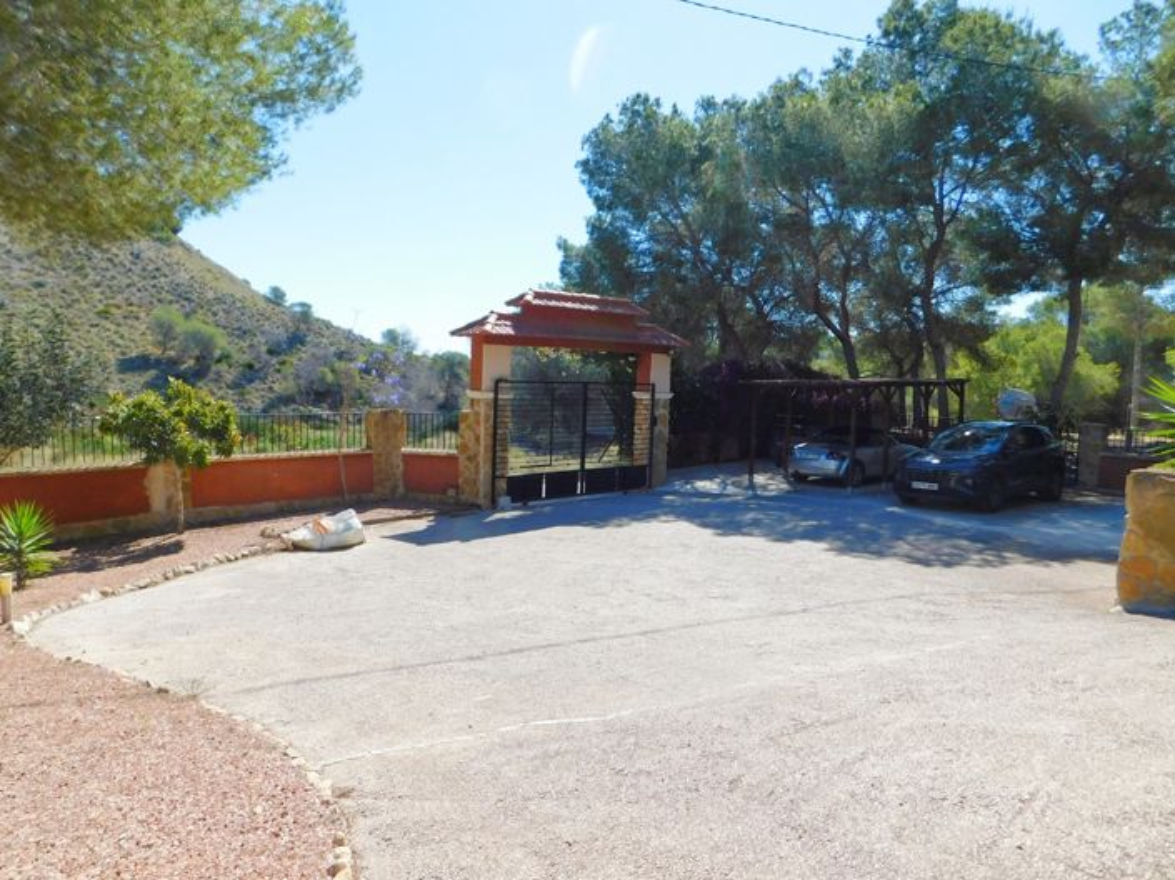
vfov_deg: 58.8
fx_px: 780
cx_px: 588
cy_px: 440
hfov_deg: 74.0
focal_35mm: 23
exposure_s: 1/400
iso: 125
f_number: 6
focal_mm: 4
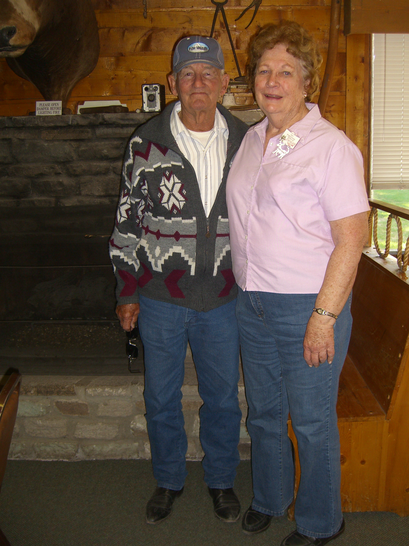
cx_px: 204
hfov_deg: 37.7
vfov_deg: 49.0
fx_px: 599
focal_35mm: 38
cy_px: 273
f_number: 2.8
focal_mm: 7.9
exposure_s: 1/60
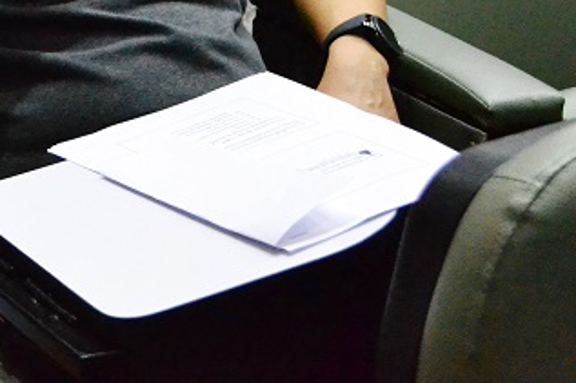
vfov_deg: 11.2
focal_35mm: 121
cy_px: -34
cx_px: -82
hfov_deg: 16.4
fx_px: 1935
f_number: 5
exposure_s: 1/50
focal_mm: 32
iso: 6400
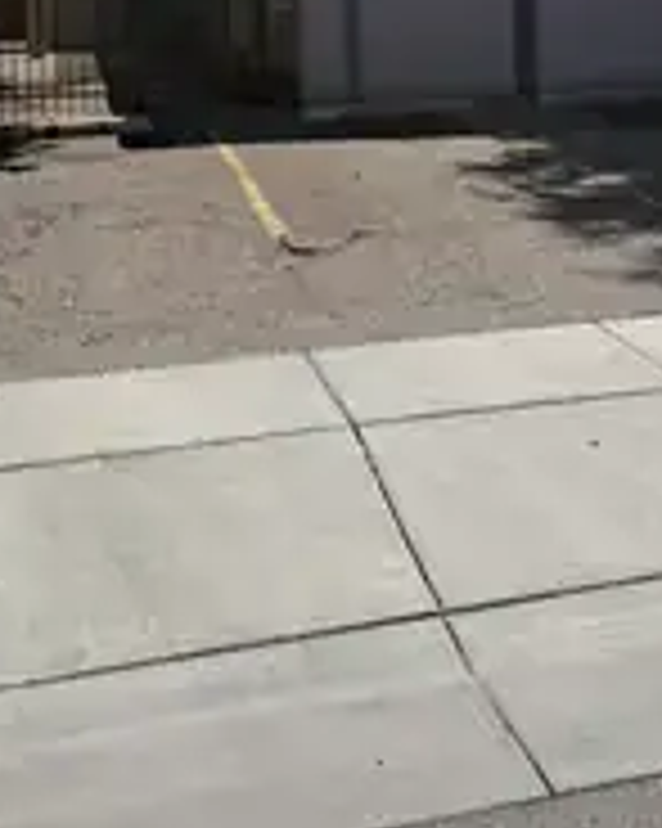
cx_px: 428
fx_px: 1250
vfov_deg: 33.3
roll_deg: +0.5
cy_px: -14
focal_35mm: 51
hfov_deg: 29.5
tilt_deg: +1.0
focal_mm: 6.76
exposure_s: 1/7353
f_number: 1.78
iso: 80
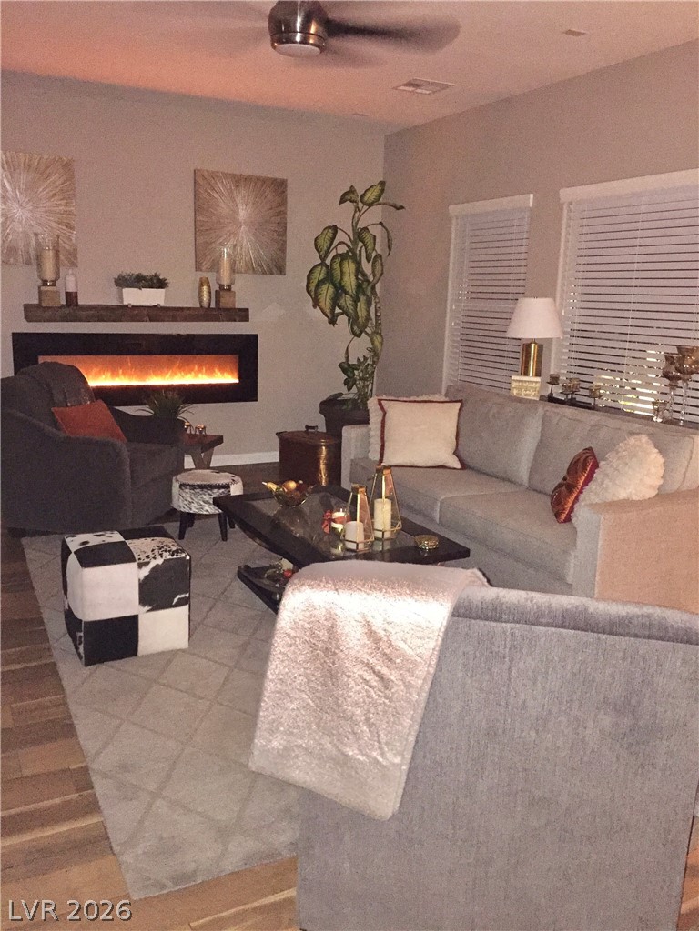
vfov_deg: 61.7
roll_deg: -2.0
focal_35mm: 29
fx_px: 781
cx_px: 350
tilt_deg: -10.5
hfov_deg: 48.2
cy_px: 466
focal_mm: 4.15
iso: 1000
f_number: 2.2
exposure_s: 1/16
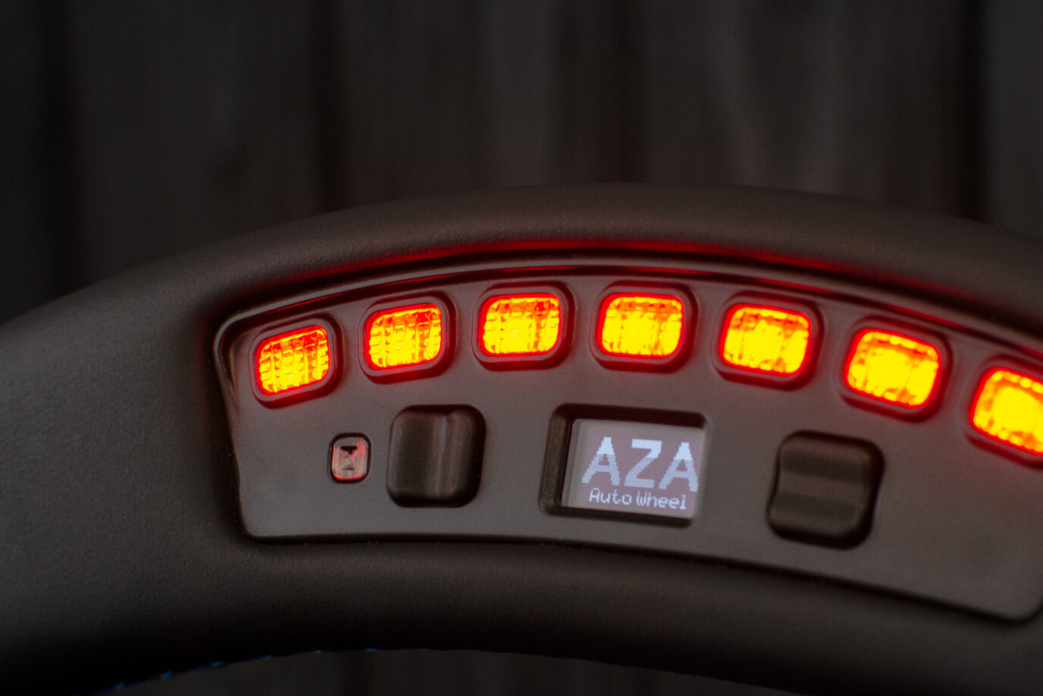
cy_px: 467
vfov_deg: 14.0
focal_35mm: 98
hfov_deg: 20.8
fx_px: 2837
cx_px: 638
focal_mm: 35
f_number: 6.3
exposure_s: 1/125
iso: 500
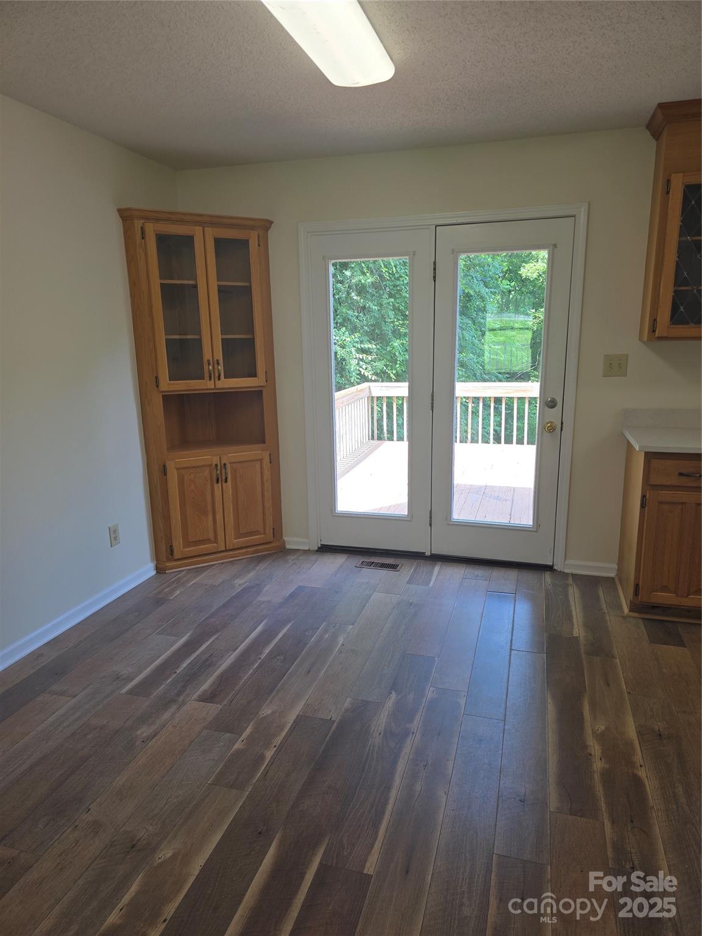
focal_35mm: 23
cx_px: 351
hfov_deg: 58.9
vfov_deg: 73.9
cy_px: 468
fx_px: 622
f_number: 1.7
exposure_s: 1/120
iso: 20
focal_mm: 6.3
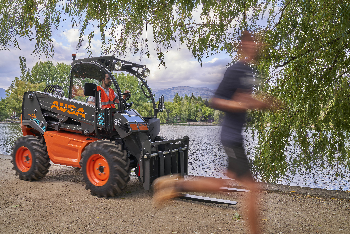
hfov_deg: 67.4
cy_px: 117
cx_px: 175
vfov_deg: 47.9
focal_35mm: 27
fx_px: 263
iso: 100
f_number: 8
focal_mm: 27
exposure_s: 1/25
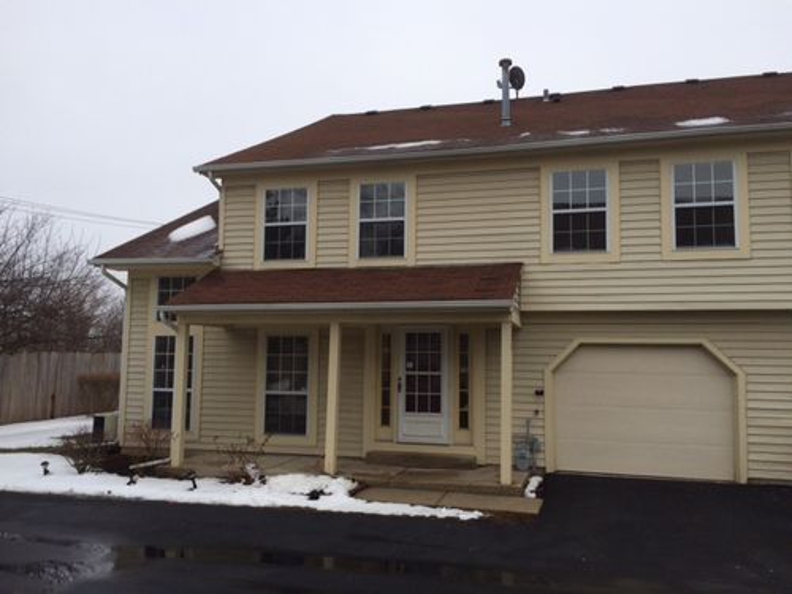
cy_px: 297
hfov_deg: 61.7
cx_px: 396
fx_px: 664
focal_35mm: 29
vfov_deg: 48.2
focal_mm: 4.15
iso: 32
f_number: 2.2
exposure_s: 1/2283
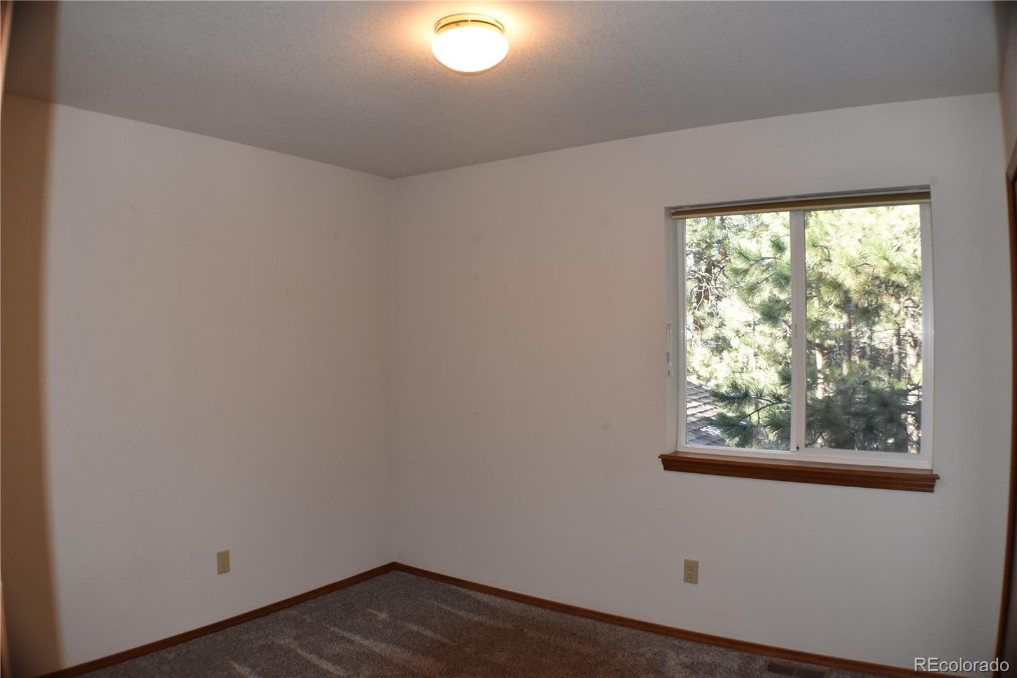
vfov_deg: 40.0
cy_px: 339
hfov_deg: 57.2
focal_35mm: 33
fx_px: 932
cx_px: 508
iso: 800
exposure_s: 1/125
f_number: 5.6
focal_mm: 22
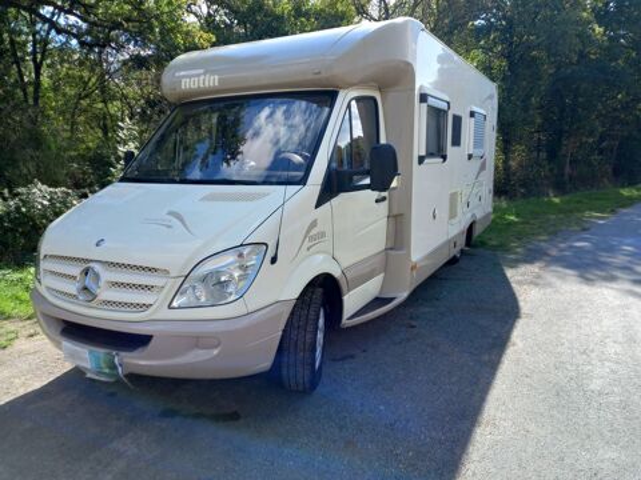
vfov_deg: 54.9
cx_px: 320
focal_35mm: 25
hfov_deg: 69.4
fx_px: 463
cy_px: 240
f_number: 2
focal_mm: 4.6
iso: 25
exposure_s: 1/263
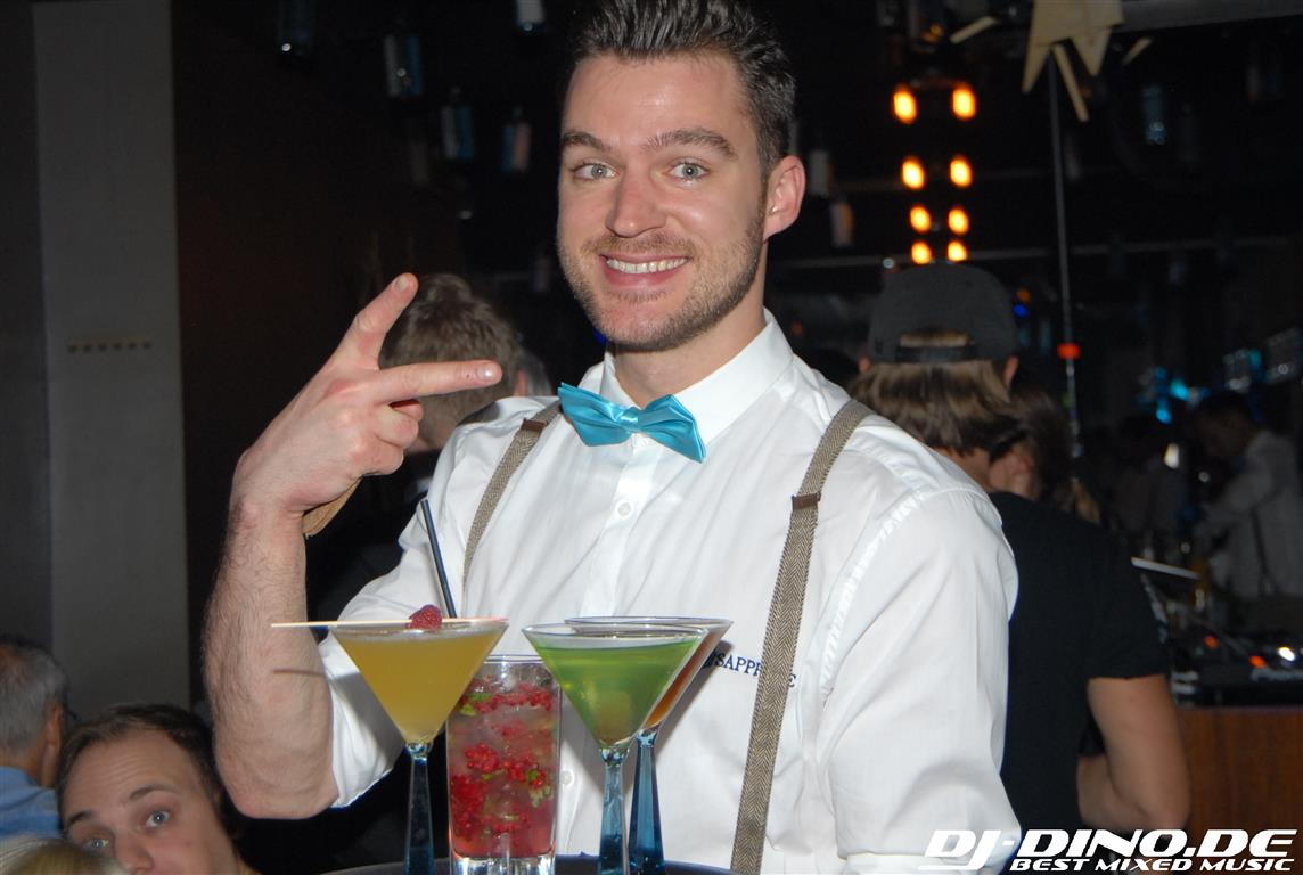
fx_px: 2285
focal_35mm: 63
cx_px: 652
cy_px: 438
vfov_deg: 21.7
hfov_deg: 31.8
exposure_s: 1/13
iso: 400
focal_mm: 42
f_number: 5.6
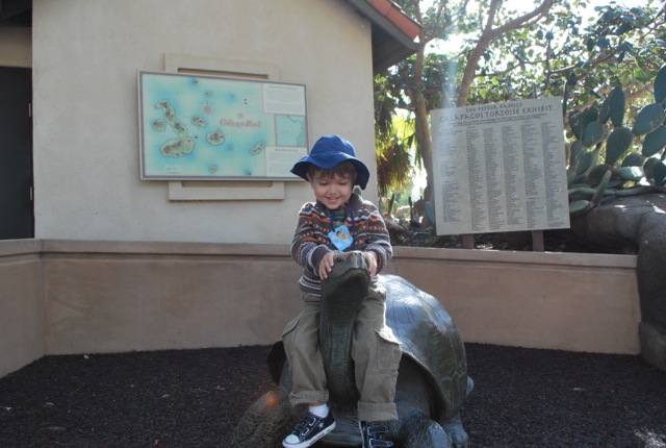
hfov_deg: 61.8
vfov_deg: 43.8
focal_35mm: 30
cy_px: 224
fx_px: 556
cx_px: 333
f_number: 7.1
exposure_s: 1/200
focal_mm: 20
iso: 400
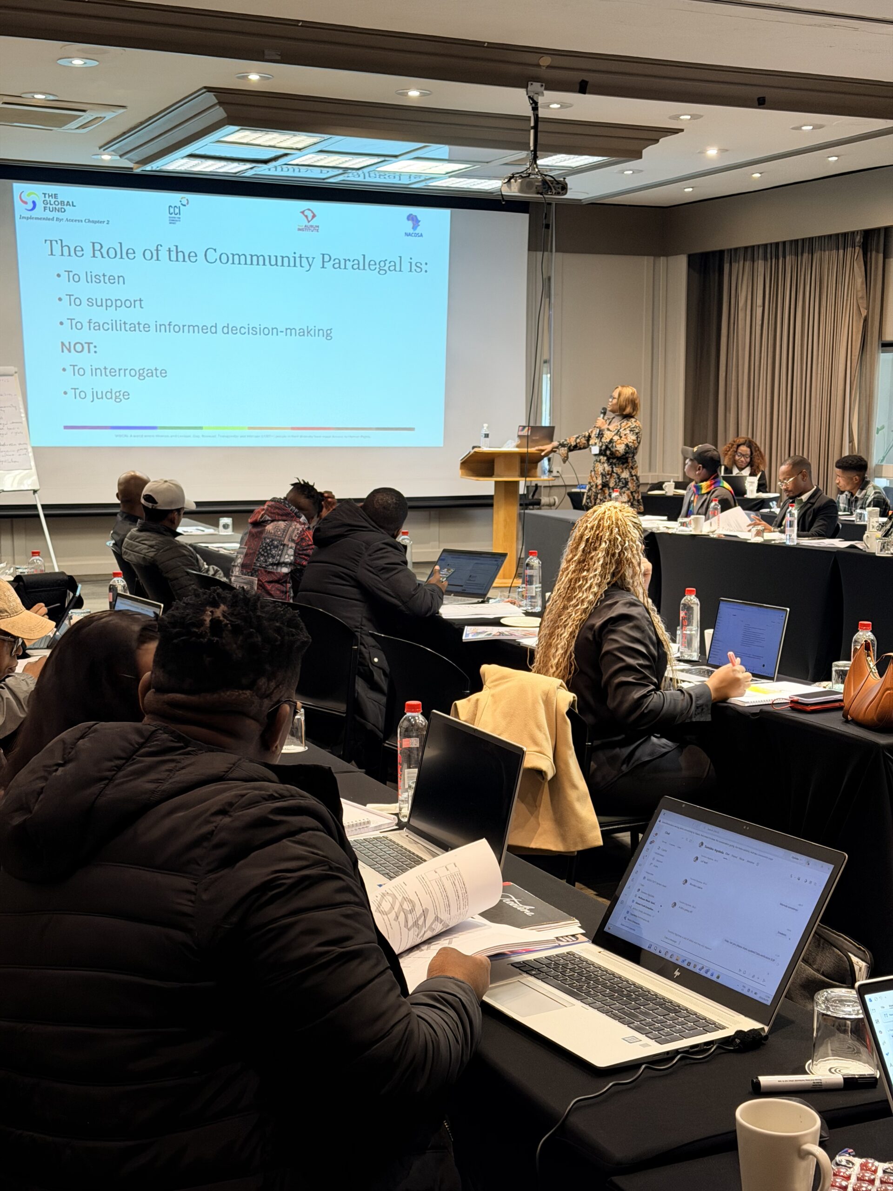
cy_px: 596
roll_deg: -0.1
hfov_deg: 30.3
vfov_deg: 39.7
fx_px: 1651
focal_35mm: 48
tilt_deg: -6.9
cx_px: 446
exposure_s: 1/33
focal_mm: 6.76
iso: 200
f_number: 1.78
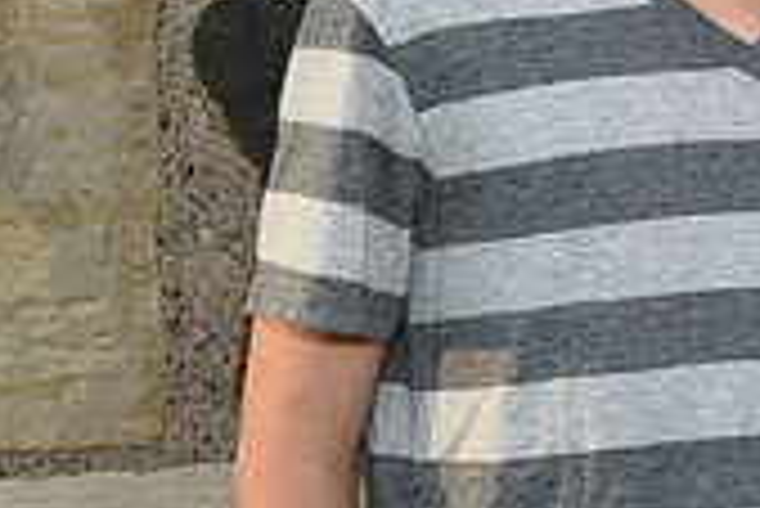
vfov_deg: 7.3
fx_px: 3993
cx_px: 922
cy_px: 16
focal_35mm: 189
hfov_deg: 10.7
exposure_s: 1/250
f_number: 7.1
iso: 640
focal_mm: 55
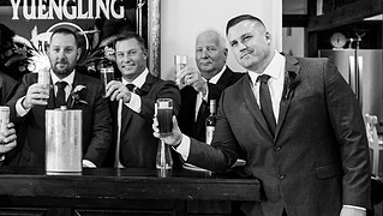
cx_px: 73
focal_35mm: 66
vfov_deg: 18.2
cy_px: 63
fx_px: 671
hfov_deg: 31.0
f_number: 4
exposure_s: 1/60
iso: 500
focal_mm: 34
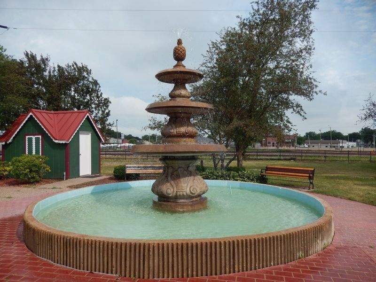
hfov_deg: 69.4
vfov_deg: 54.9
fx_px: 272
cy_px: 141
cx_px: 188
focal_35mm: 25
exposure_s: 1/1250
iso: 125
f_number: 3.4
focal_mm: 4.5
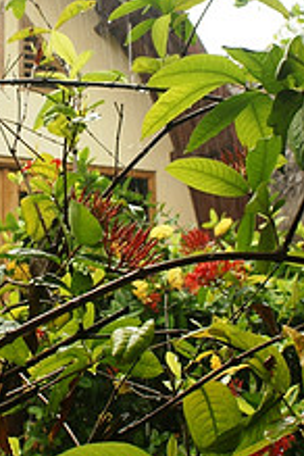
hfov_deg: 16.9
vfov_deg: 25.3
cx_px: 50
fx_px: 1013
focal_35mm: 80
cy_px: 173
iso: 200
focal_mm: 26
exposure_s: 1/80
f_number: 6.3
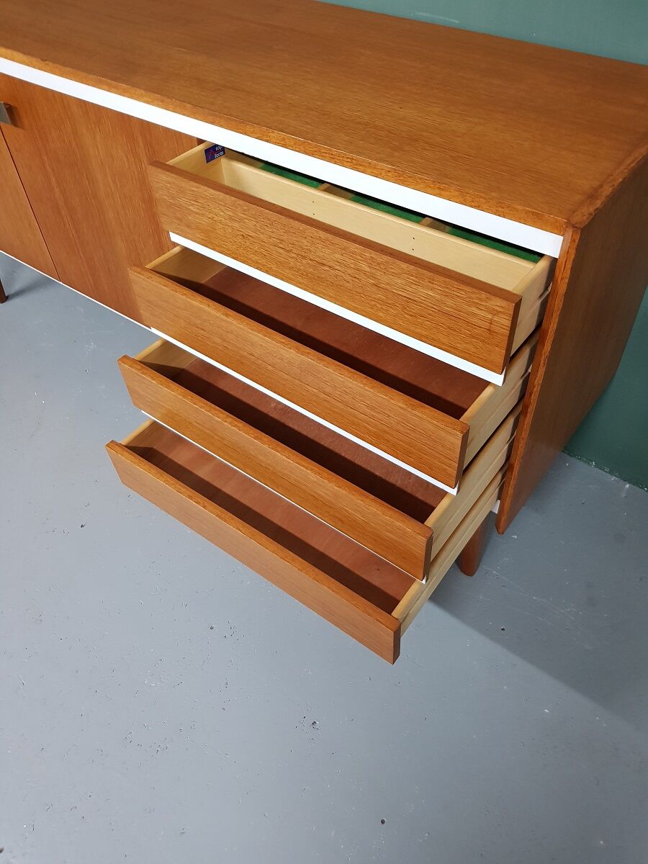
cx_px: 324
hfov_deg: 53.1
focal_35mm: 26
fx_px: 649
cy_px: 432
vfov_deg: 67.3
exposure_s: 1/13
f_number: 1.7
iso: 250
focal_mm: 4.2
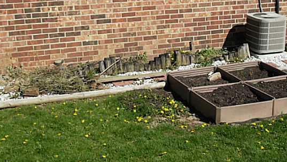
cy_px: 18
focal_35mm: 60
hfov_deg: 34.3
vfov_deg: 19.7
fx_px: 457
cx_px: 210
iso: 80
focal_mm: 6.3
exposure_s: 1/125
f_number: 8.9
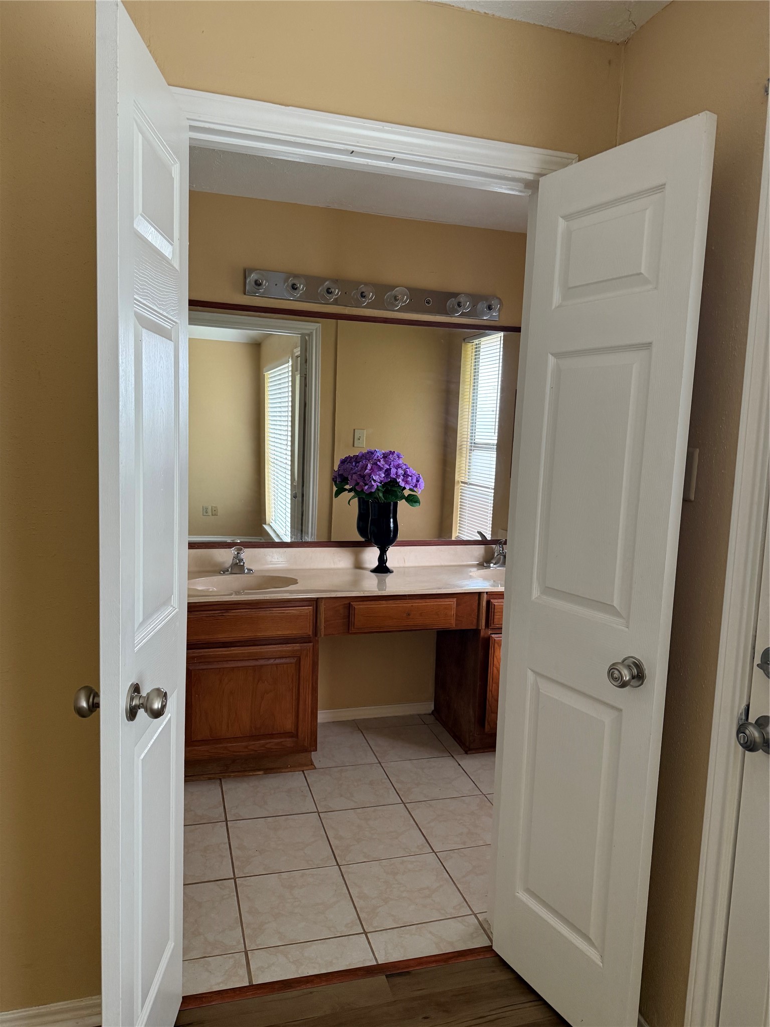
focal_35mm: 24
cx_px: 385
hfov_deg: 56.8
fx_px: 712
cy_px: 514
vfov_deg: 71.6
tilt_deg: -5.9
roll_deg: -2.4
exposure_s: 1/60
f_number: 1.78
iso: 250
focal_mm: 6.76
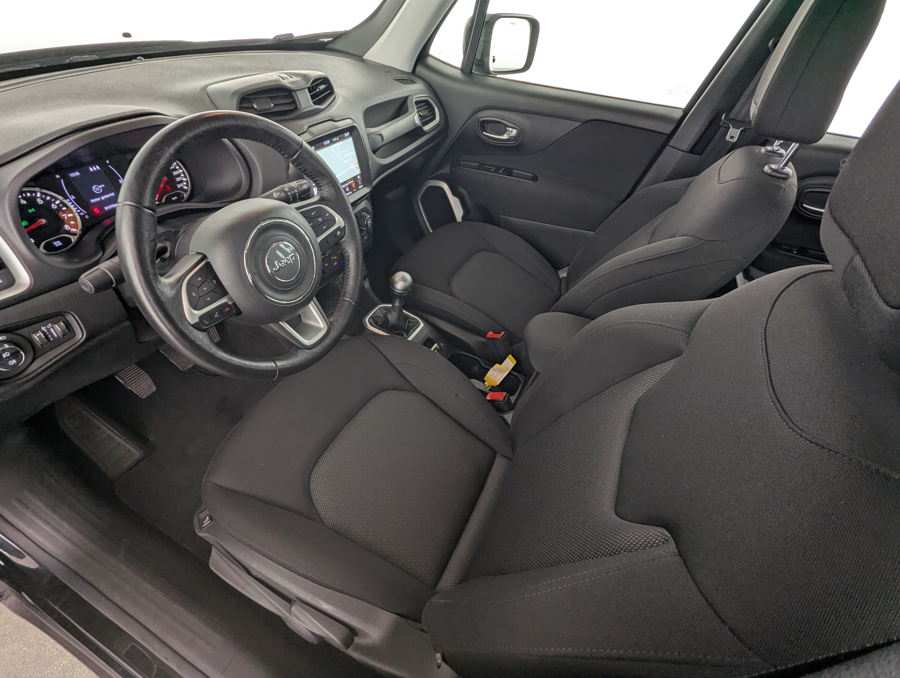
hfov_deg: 94.4
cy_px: 339
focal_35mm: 16
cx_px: 450
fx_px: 417
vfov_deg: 78.2
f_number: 2.2
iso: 66
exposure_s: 1/37.5
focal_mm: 2.35
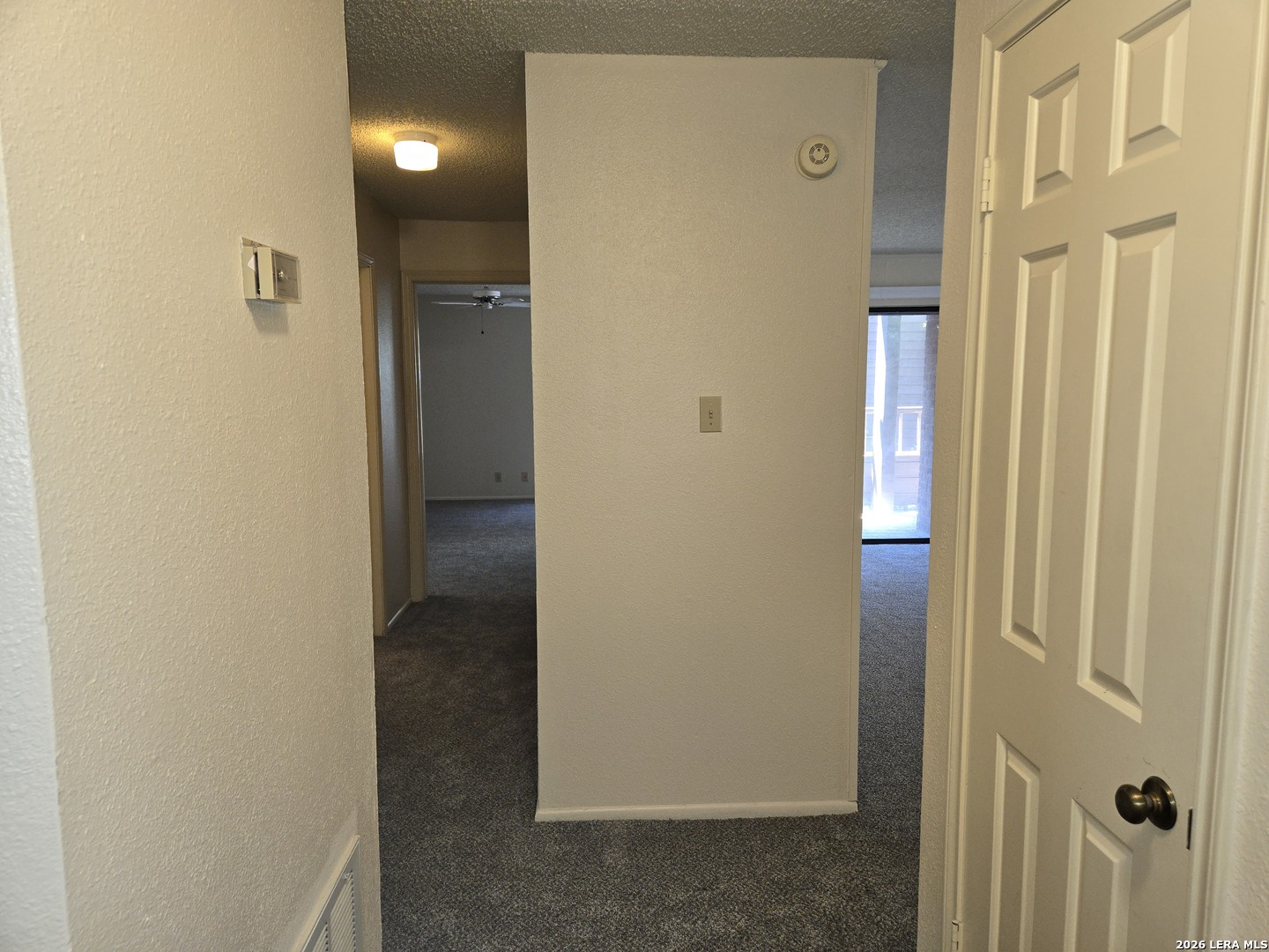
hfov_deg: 73.9
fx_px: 843
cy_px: 476
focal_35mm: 23
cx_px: 634
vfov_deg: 58.9
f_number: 1.8
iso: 100
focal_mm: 5.4
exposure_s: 1/40
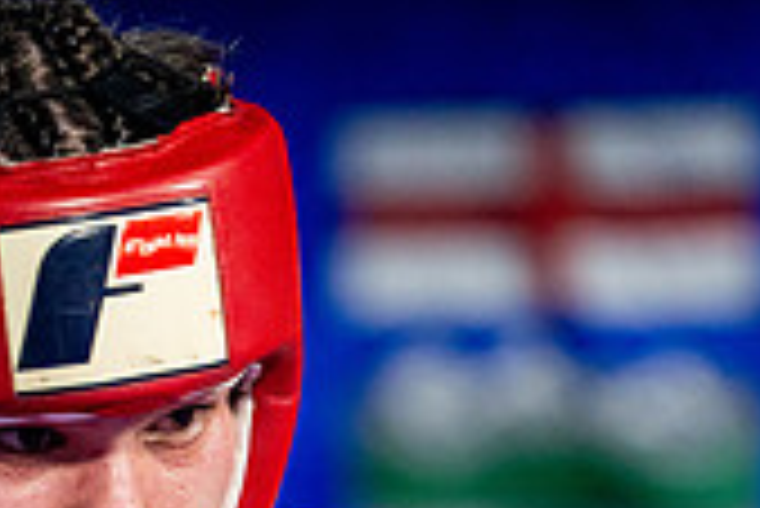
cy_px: 865
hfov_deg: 4.0
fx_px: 10860
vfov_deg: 2.7
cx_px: 238
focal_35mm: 514
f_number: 2
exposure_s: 1/1000
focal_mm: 150
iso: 4000
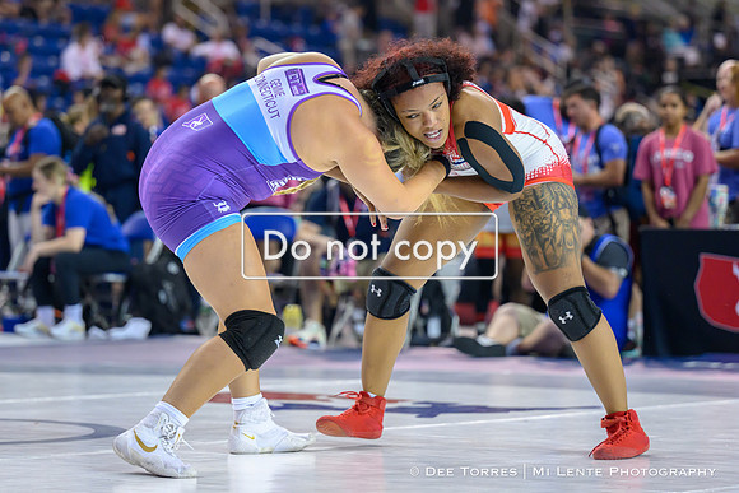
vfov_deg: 10.7
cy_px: 266
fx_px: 2638
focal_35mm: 128
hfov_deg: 15.9
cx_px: 364
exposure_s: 1/800
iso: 2000
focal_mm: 102
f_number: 2.8
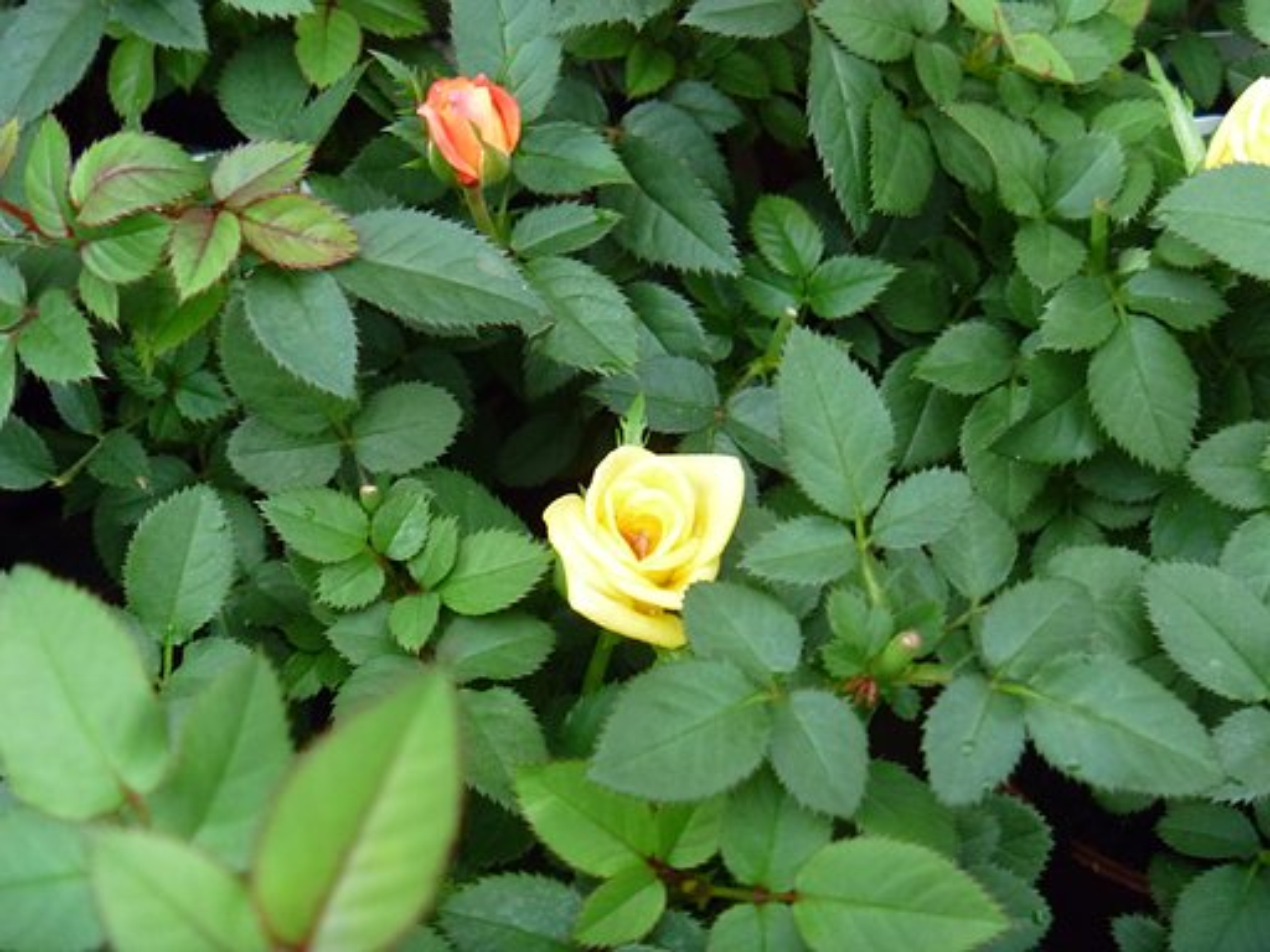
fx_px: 1614
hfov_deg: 42.9
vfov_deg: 32.9
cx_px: 635
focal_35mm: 44
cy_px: 476
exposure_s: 1/40
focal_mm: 7.8
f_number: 3.7
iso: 400
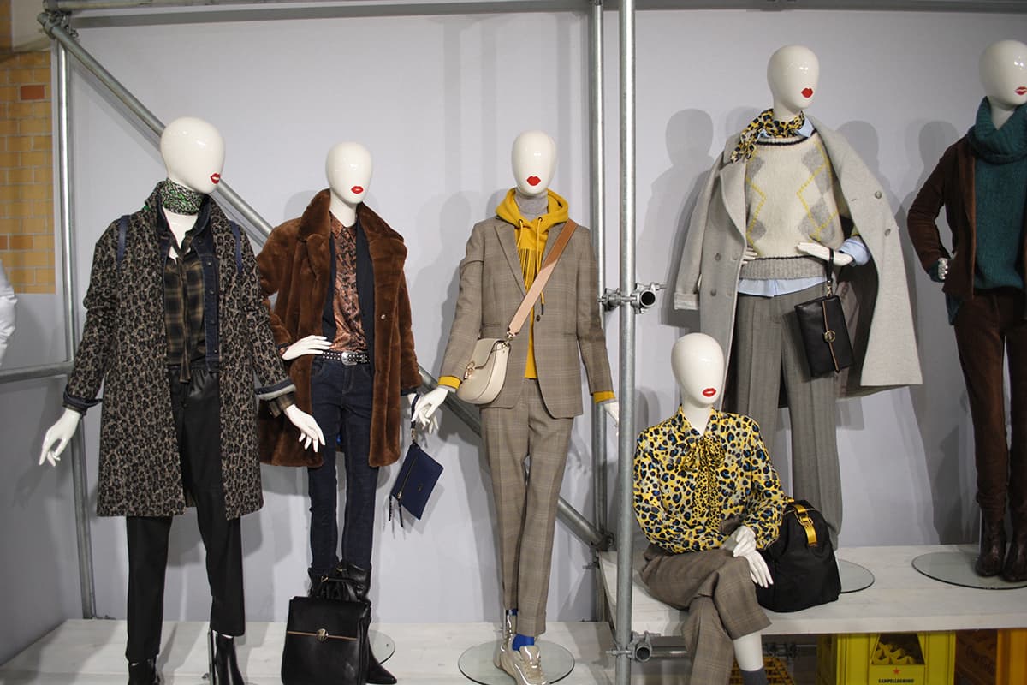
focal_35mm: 27
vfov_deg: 47.9
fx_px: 770
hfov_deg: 67.4
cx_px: 514
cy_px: 342
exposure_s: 1/100
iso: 400
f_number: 3.5
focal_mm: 18
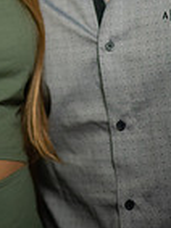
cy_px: -103
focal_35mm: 260
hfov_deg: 5.7
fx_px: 1710
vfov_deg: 7.5
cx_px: 2
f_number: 1.4
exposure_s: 1/640
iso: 4500
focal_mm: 85
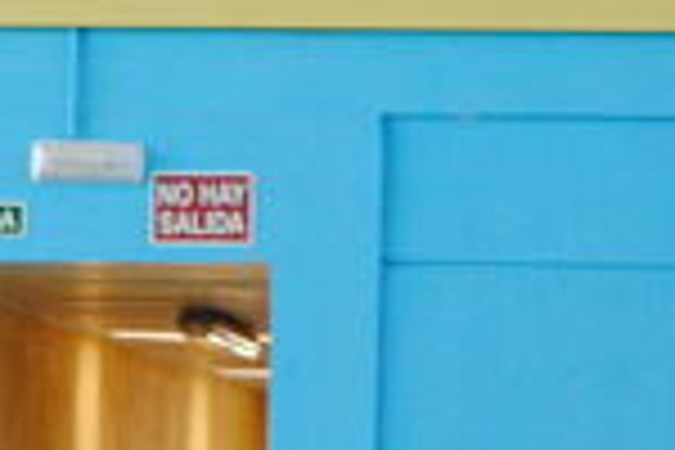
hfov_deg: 4.4
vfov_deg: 2.9
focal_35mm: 467
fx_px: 8756
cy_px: 922
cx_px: -601
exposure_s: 1/125
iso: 800
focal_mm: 70
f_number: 4
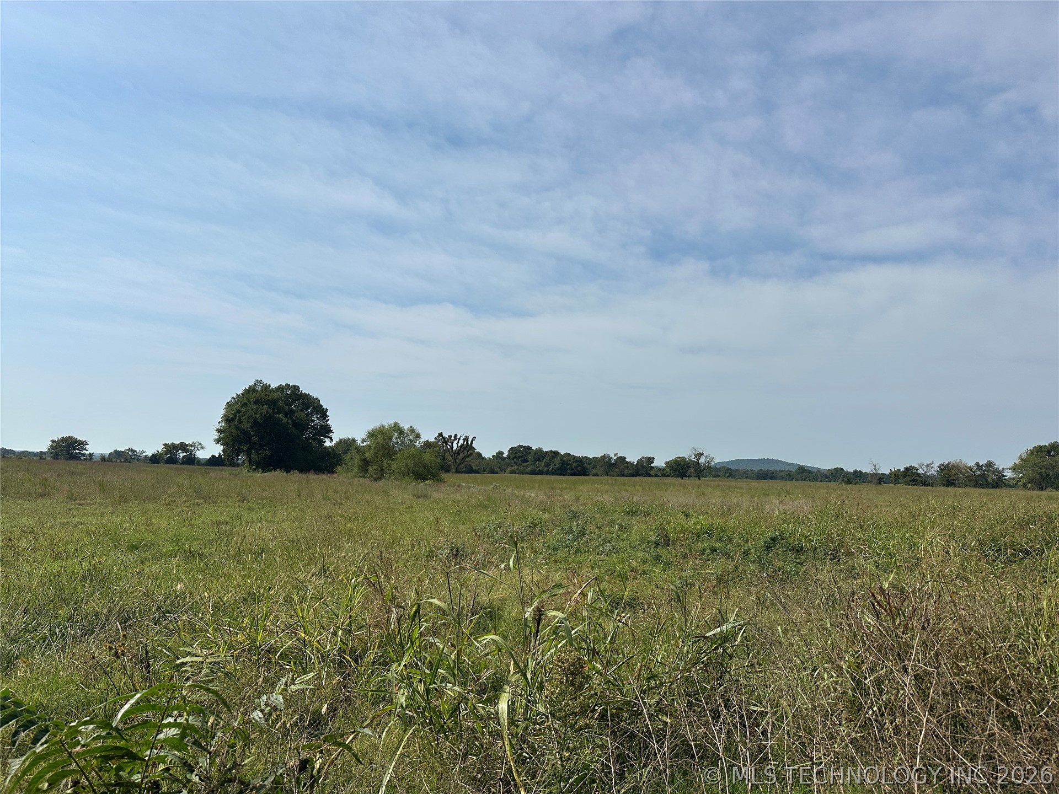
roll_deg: -0.5
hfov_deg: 71.6
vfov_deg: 56.8
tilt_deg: +1.6
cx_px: 530
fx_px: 734
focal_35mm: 24
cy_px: 397
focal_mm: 6.86
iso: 80
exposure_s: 1/9709
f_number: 1.78
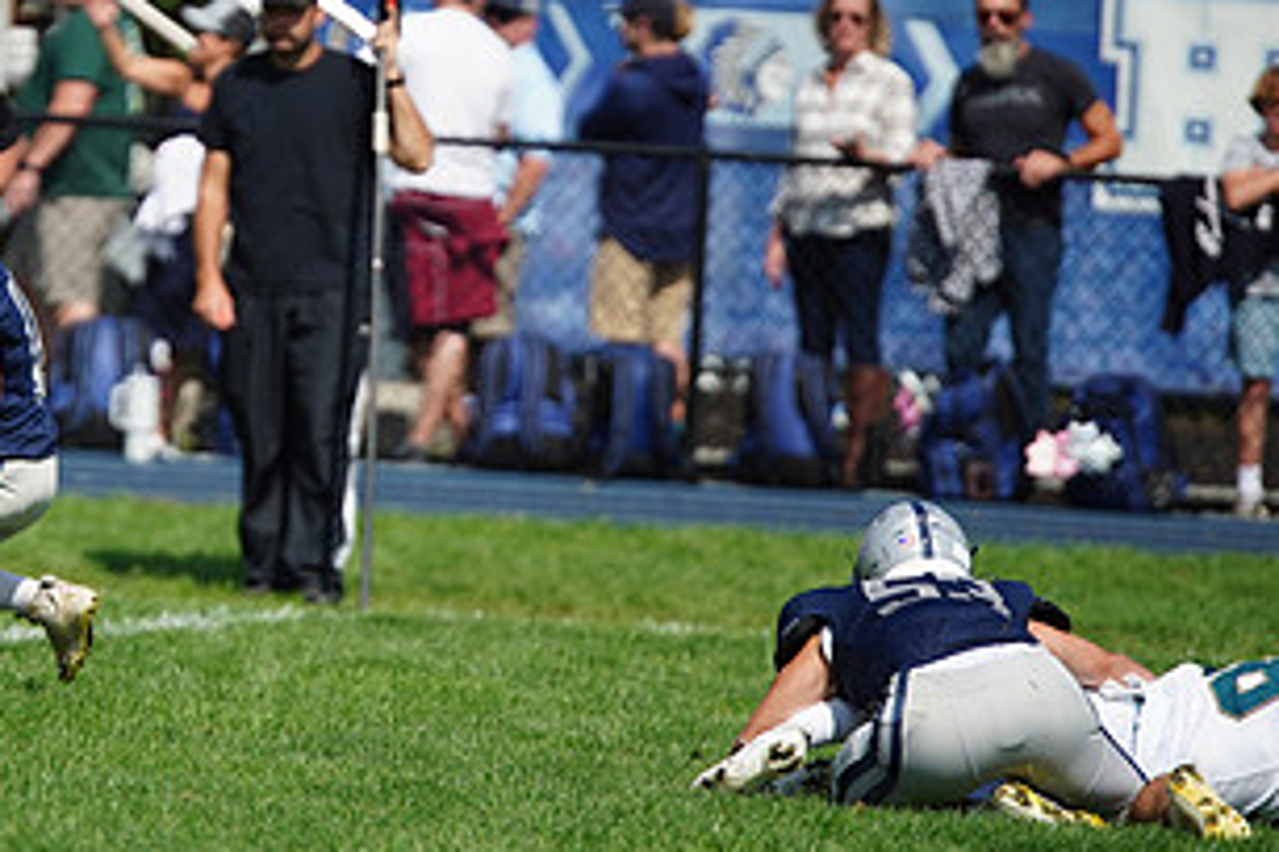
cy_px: 269
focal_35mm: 569
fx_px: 20214
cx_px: 192
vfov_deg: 2.4
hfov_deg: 3.6
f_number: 2.8
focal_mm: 300
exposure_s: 1/6400
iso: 400
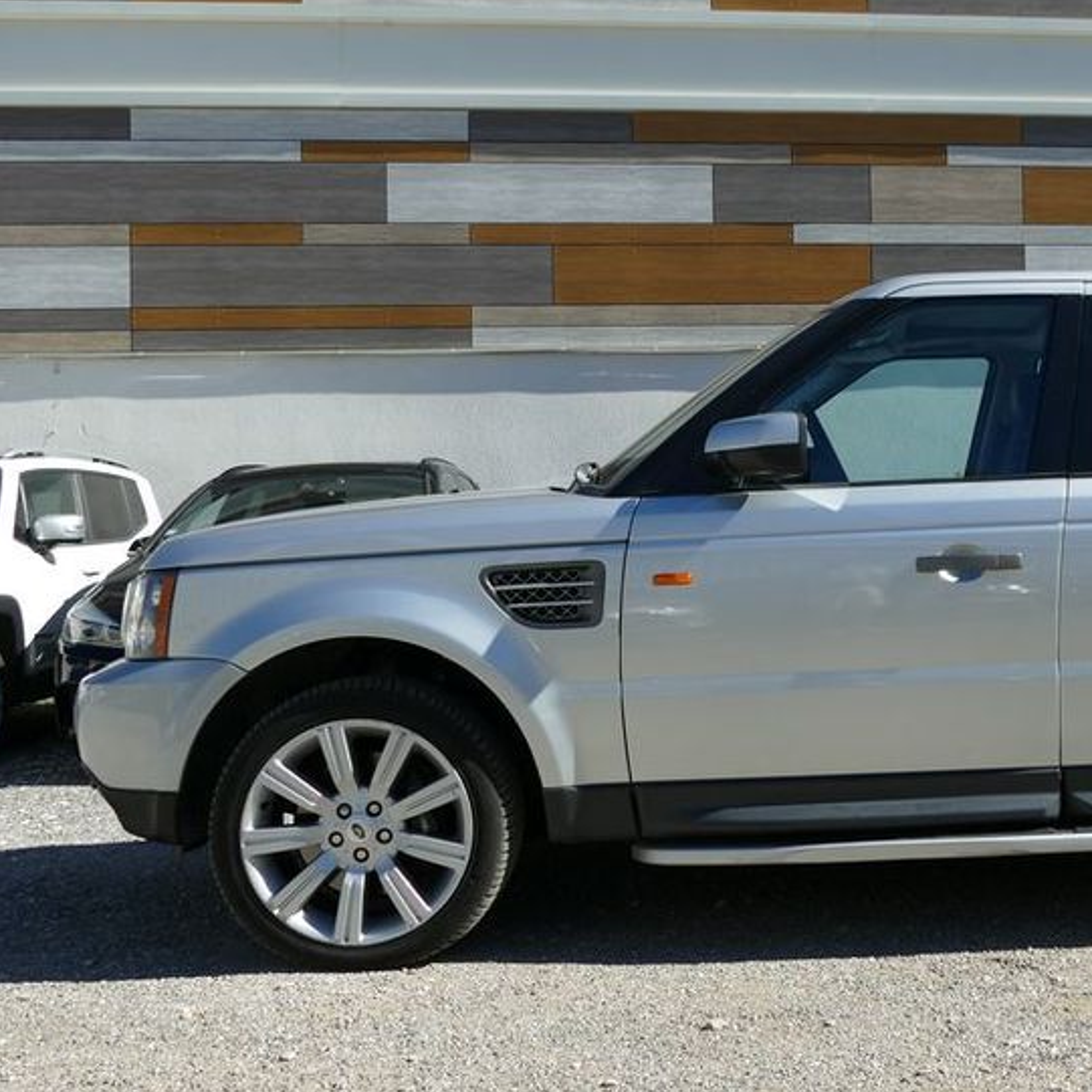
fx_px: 1570
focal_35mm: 44
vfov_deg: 38.3
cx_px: 957
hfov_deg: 36.3
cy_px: 475
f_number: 2.9
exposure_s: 1/1600
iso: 125
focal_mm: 10.36
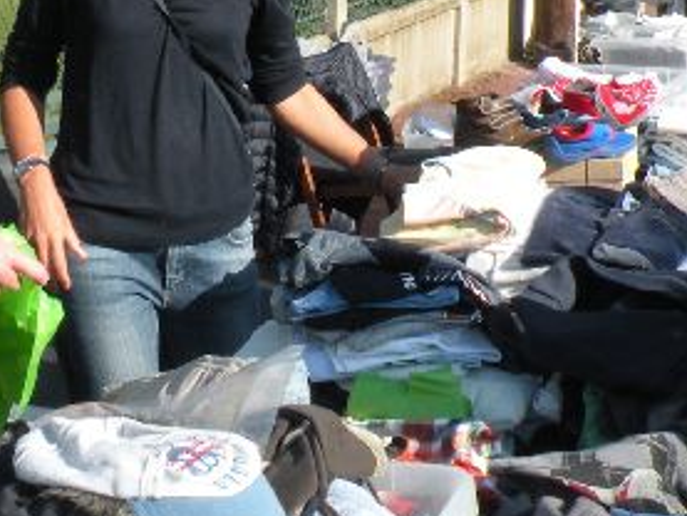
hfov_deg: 24.9
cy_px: -114
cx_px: 253
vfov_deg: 17.9
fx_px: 1549
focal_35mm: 78
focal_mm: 4.7
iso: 100
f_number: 8
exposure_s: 1/125
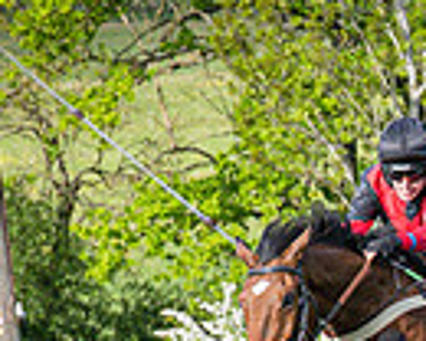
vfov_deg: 3.0
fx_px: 6443
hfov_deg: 3.8
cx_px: 628
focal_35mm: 511
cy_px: 489
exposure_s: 1/2500
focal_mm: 70
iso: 400
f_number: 4
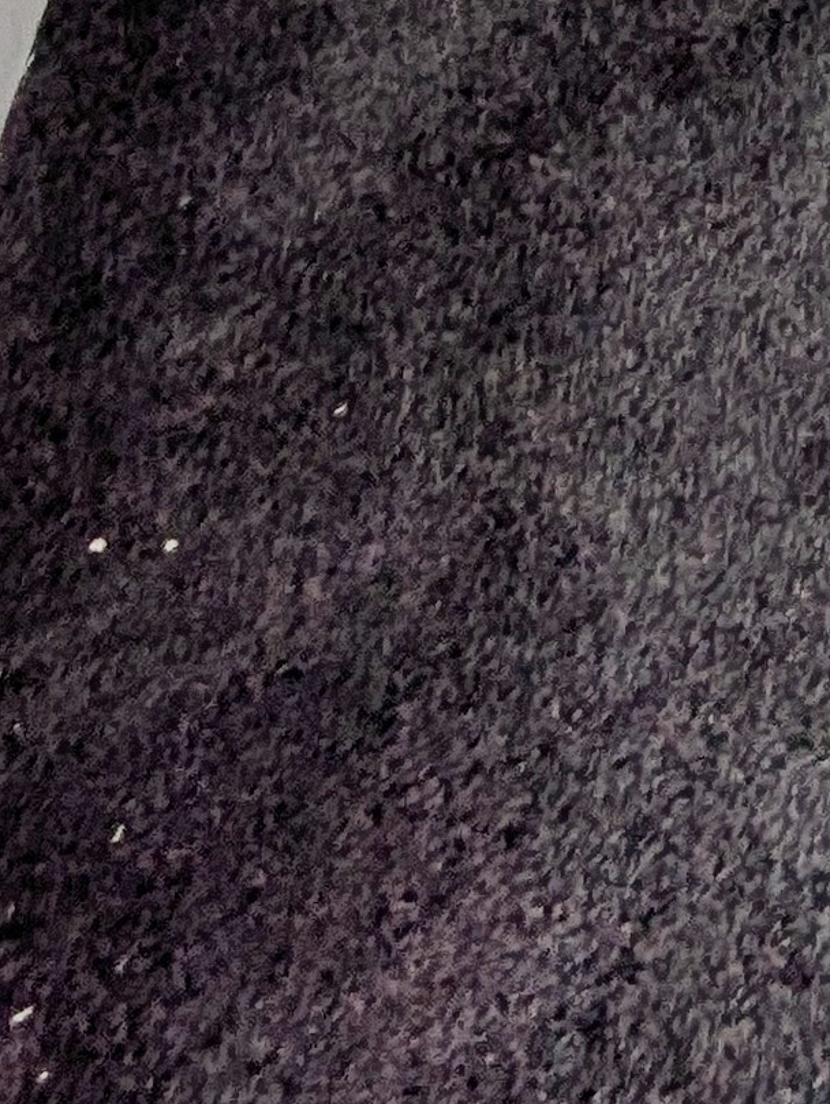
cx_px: 1969
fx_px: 2554
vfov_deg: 14.3
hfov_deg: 13.6
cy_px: -1642
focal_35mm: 80
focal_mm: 1.83
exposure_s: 1/269
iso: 48
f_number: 2.2
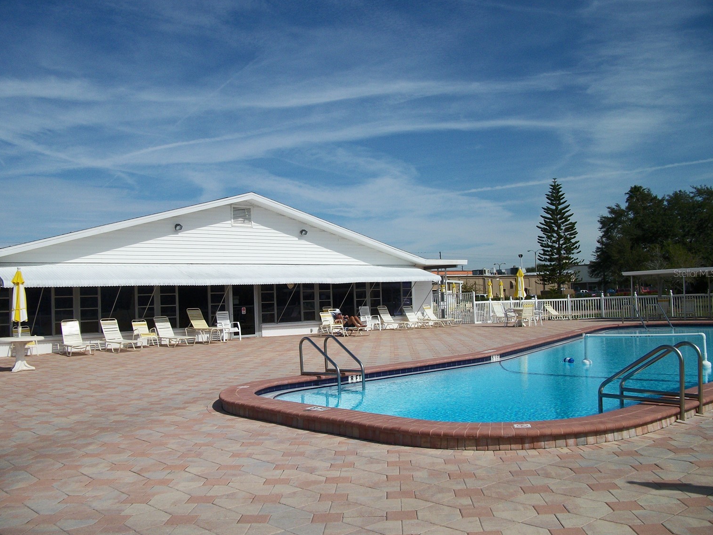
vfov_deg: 41.8
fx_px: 700
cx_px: 339
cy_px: 273
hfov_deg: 53.9
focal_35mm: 34
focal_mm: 5.7
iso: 80
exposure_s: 1/400
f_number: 8.8
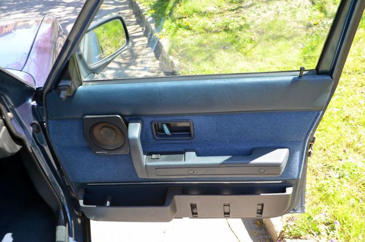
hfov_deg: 57.3
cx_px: 182
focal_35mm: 33
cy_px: 121
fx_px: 334
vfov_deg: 39.8
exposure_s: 1/125
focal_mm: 22
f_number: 5.6
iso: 220
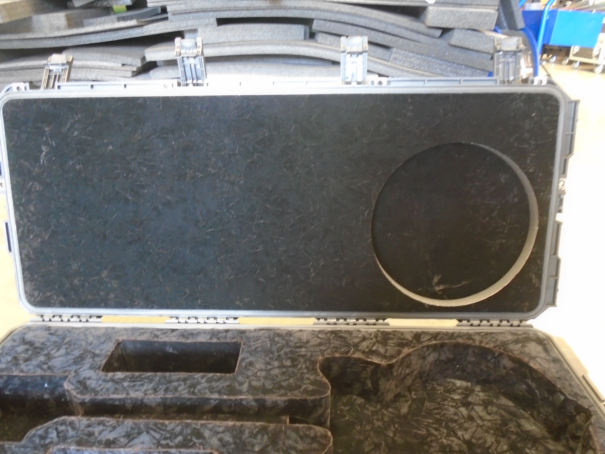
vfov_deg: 53.1
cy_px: 227
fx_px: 454
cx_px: 302
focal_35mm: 26
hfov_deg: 67.3
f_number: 3.2
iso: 400
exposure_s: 1/6
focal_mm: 4.6
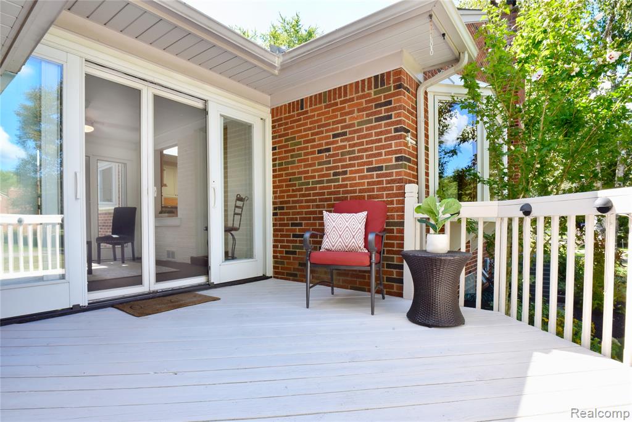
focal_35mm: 17
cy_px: 211
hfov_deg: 93.3
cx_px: 316
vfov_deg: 70.5
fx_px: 298
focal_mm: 17
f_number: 16
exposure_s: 1/60
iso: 640
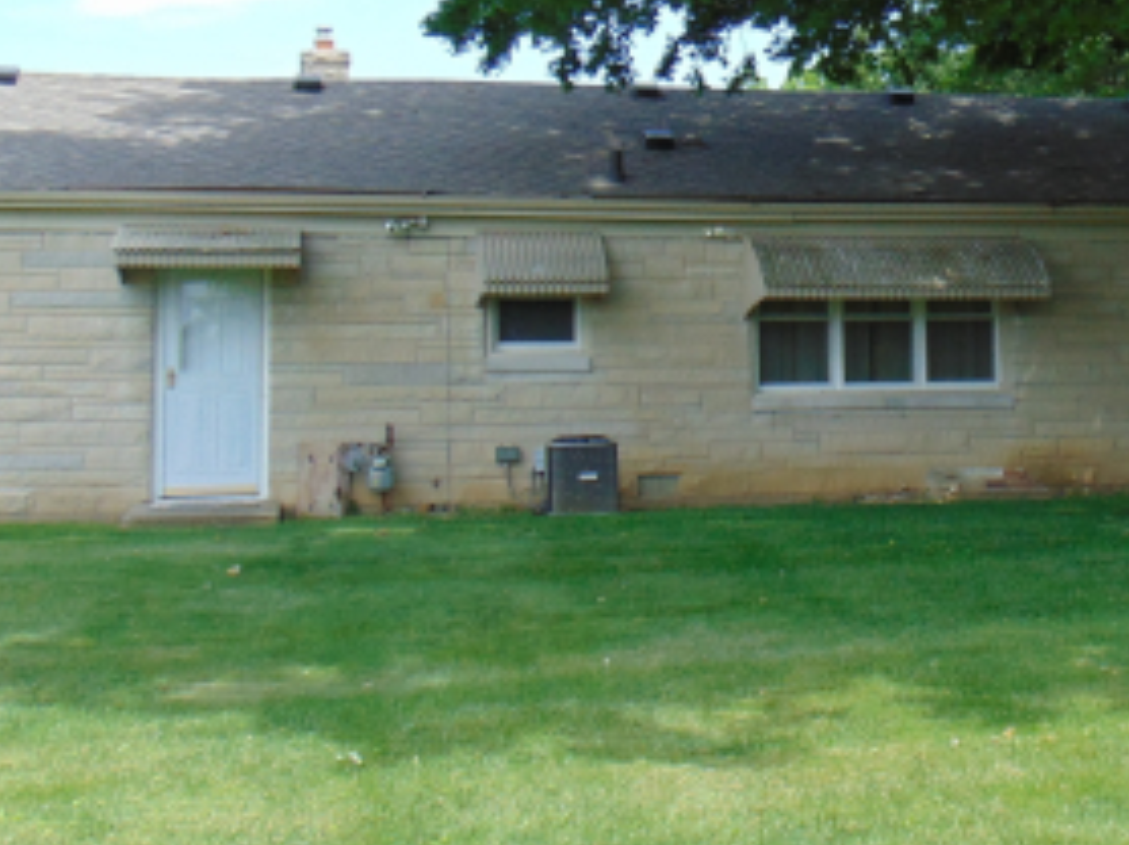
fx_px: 1955
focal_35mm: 60
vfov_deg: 24.1
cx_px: 875
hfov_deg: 31.5
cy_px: 203
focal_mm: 4.5
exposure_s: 1/500
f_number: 3
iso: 80
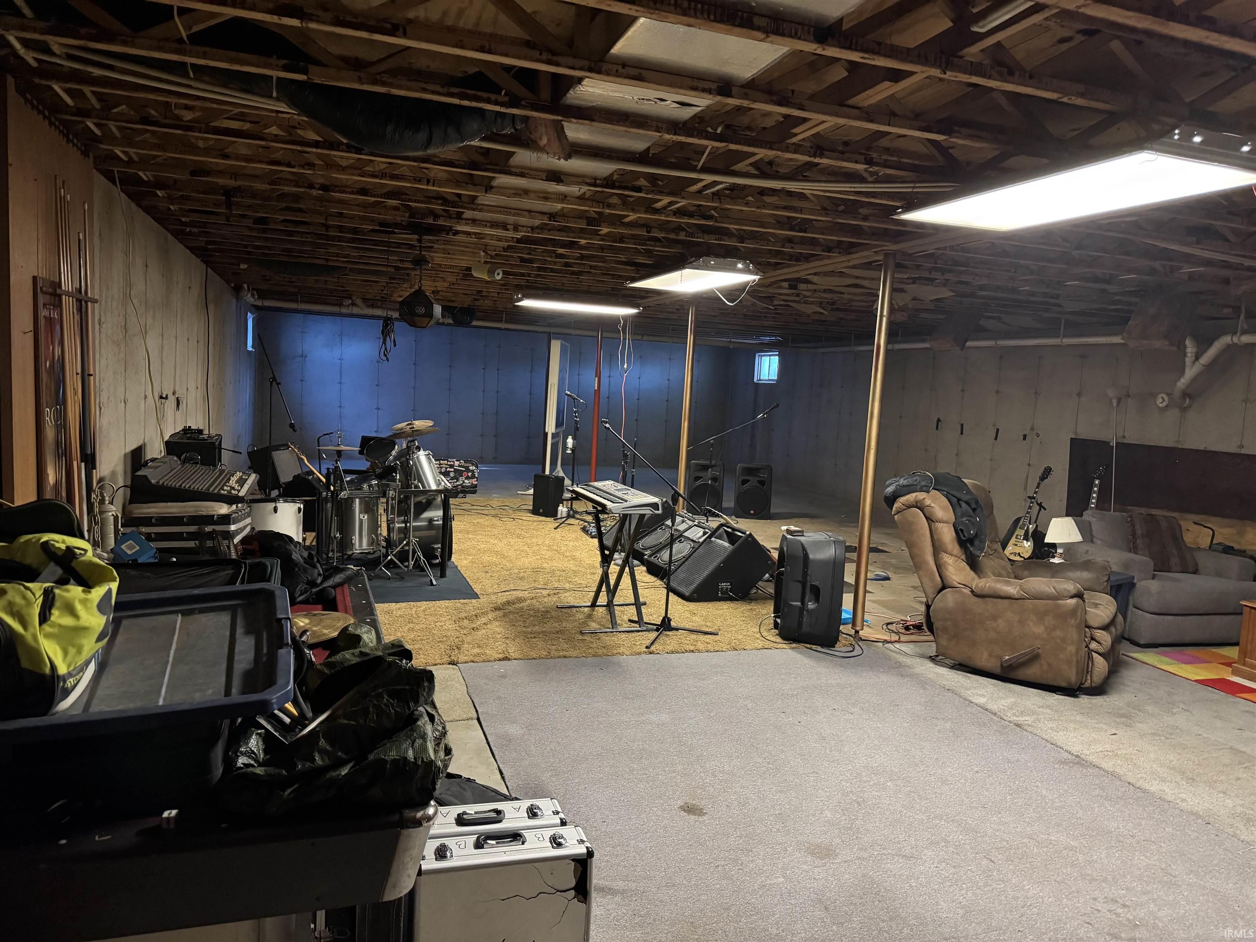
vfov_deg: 56.8
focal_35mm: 24
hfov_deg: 71.6
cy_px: 471
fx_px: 871
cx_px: 628
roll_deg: -2.8
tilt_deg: -5.6
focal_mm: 6.76
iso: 1000
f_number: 1.78
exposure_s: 1/40
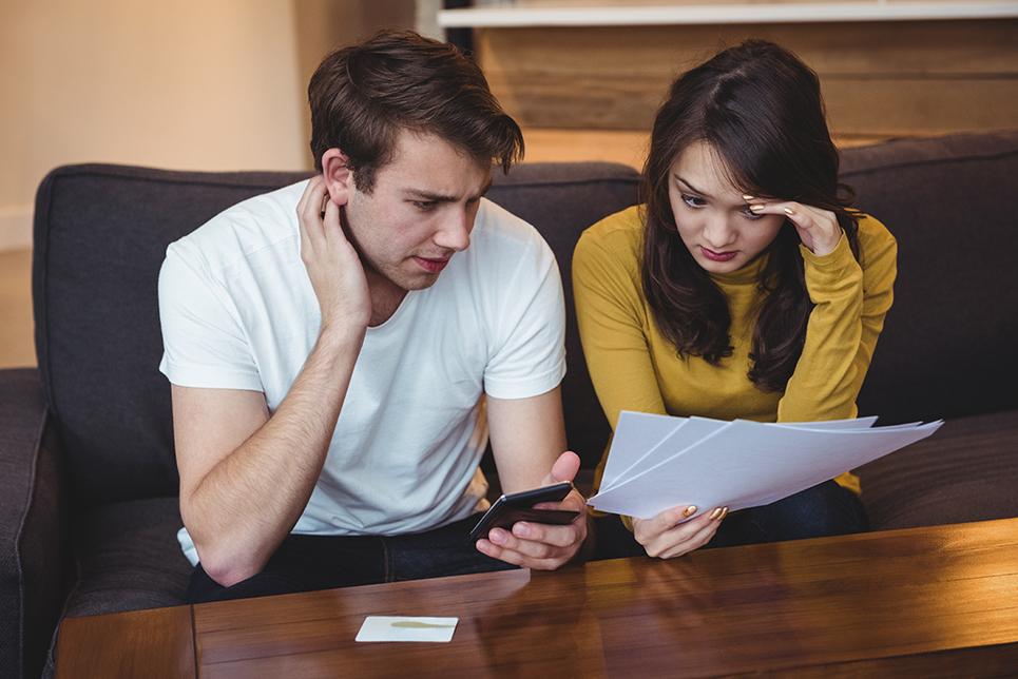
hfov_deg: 32.4
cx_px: 509
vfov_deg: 21.9
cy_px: 340
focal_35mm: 62
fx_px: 1754
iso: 1250
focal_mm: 62
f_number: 4
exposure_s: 1/100
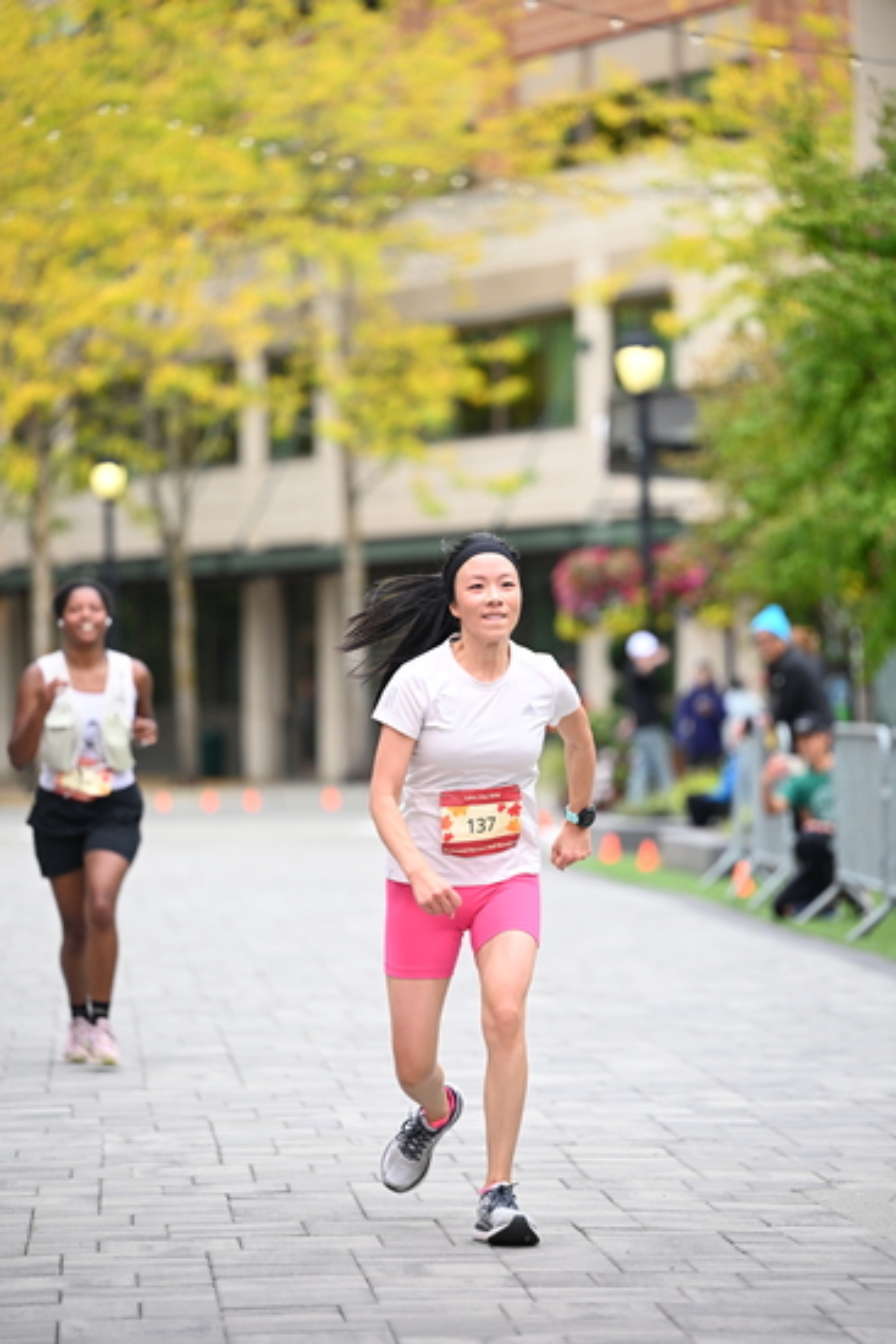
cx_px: 448
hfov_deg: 9.2
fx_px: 5596
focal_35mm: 150
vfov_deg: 13.7
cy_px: 672
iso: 640
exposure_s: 1/1600
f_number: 2.8
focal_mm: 150
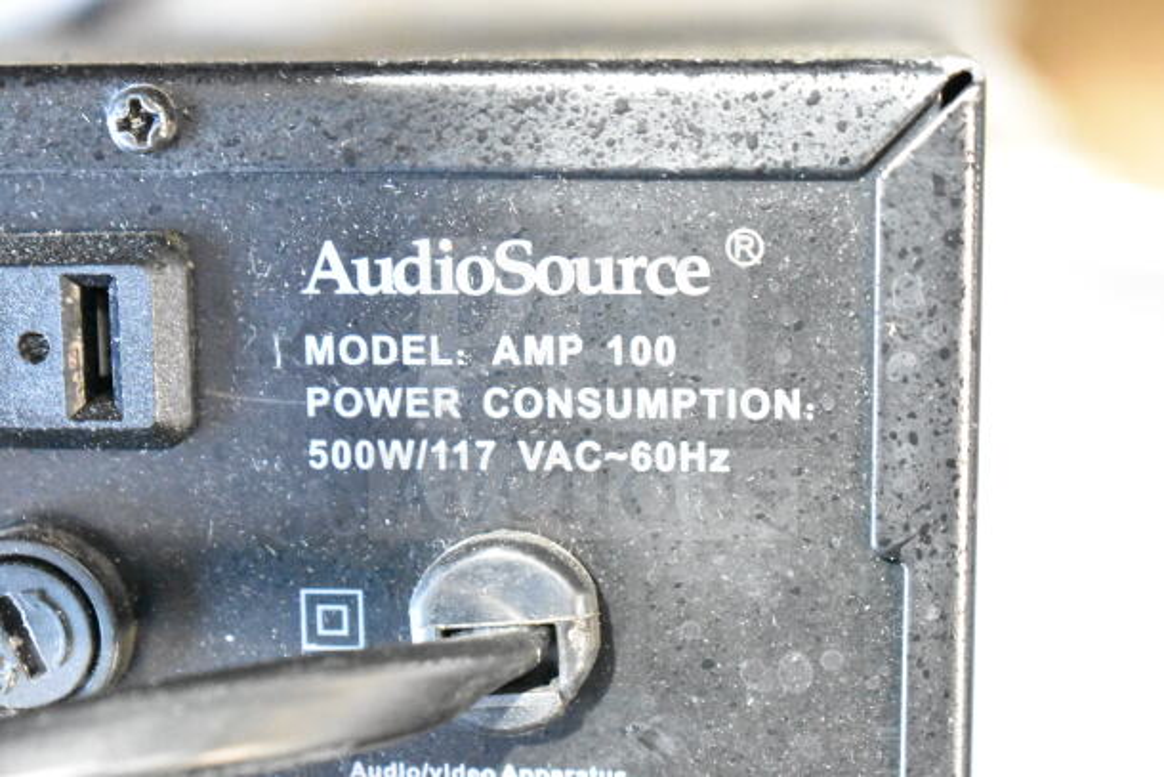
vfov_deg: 16.6
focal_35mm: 82
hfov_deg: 24.6
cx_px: 582
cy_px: 388
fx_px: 2668
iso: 20000
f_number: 5.6
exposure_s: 1/100
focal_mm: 55
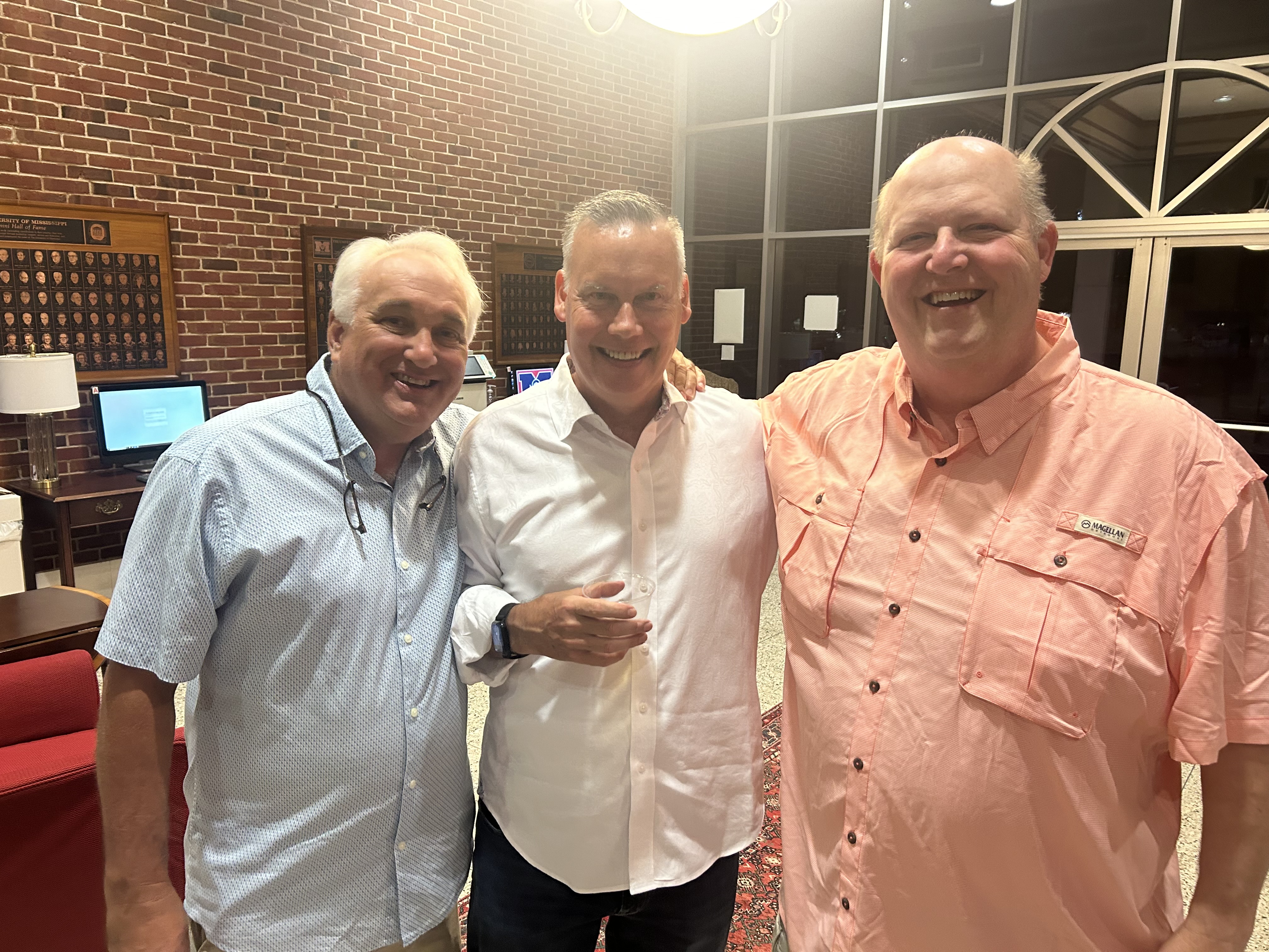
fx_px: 953
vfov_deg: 53.1
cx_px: 634
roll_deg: -0.4
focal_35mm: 26
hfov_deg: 67.3
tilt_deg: -10.9
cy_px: 476
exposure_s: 1/60
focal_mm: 5.7
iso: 250
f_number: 1.5
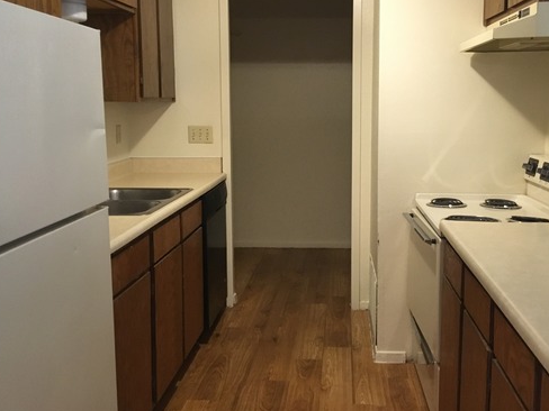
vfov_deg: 37.6
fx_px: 603
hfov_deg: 48.9
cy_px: 174
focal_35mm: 38
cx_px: 307
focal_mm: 4.15
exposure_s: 1/20
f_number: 2.2
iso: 200
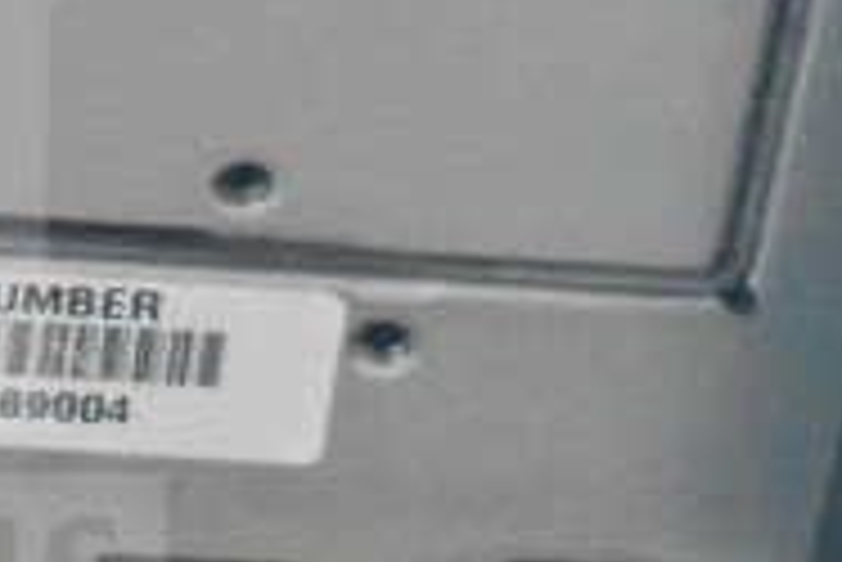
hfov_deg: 7.5
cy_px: 330
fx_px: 6311
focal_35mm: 270
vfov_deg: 5.1
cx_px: -342
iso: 25600
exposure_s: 1/80
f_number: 5.6
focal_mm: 55
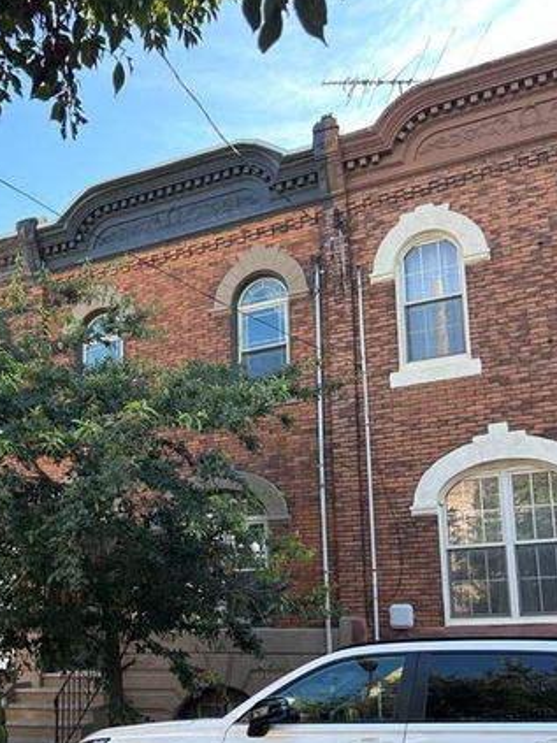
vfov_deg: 45.1
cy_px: 494
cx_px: 158
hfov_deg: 34.6
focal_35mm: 41
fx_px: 880
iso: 50
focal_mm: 5.7
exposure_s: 1/528
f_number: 1.5
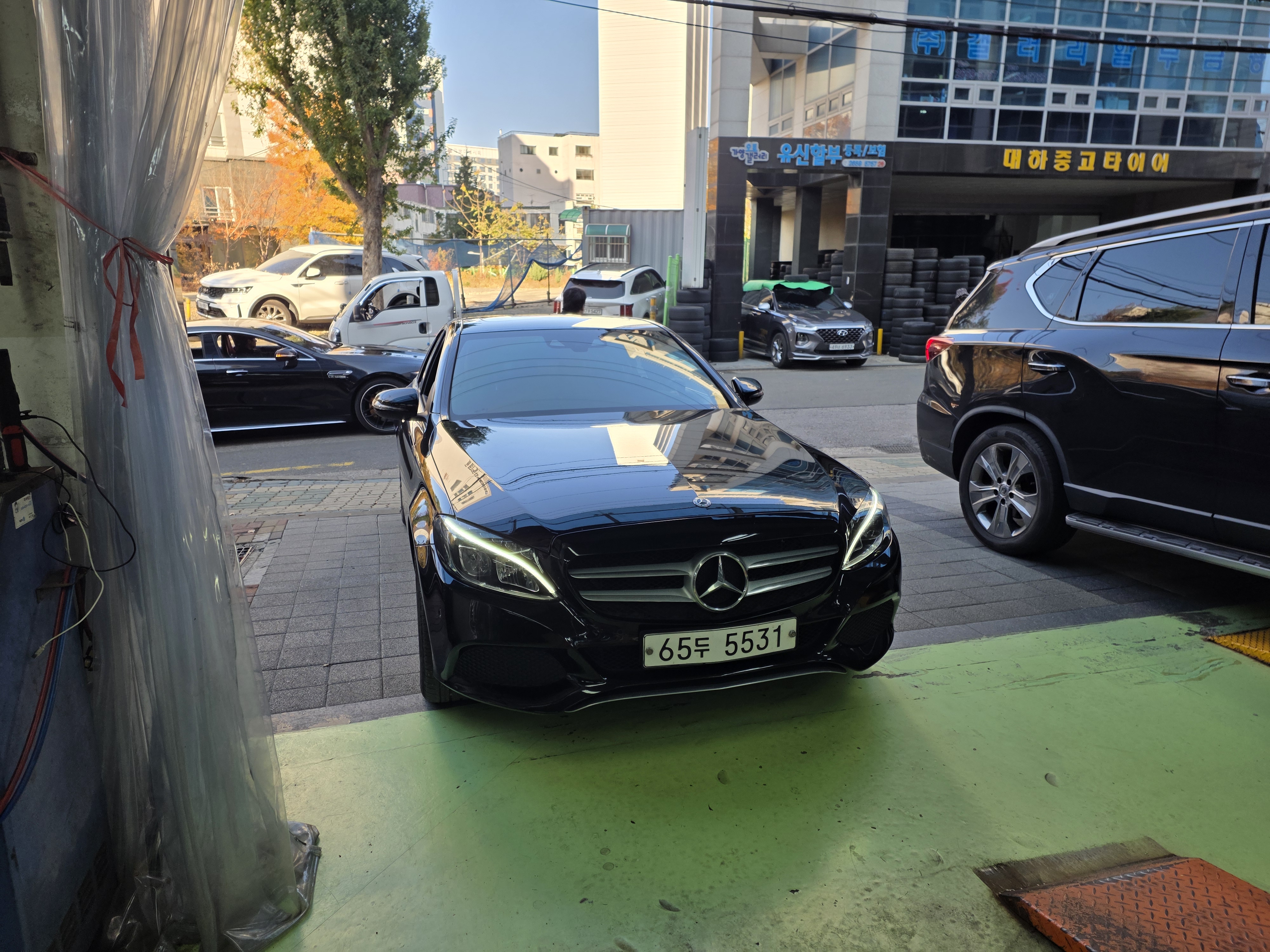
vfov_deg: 58.9
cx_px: 635
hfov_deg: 73.9
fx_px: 844
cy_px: 476
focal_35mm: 23
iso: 80
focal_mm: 6.25
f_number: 1.7
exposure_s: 1/1343
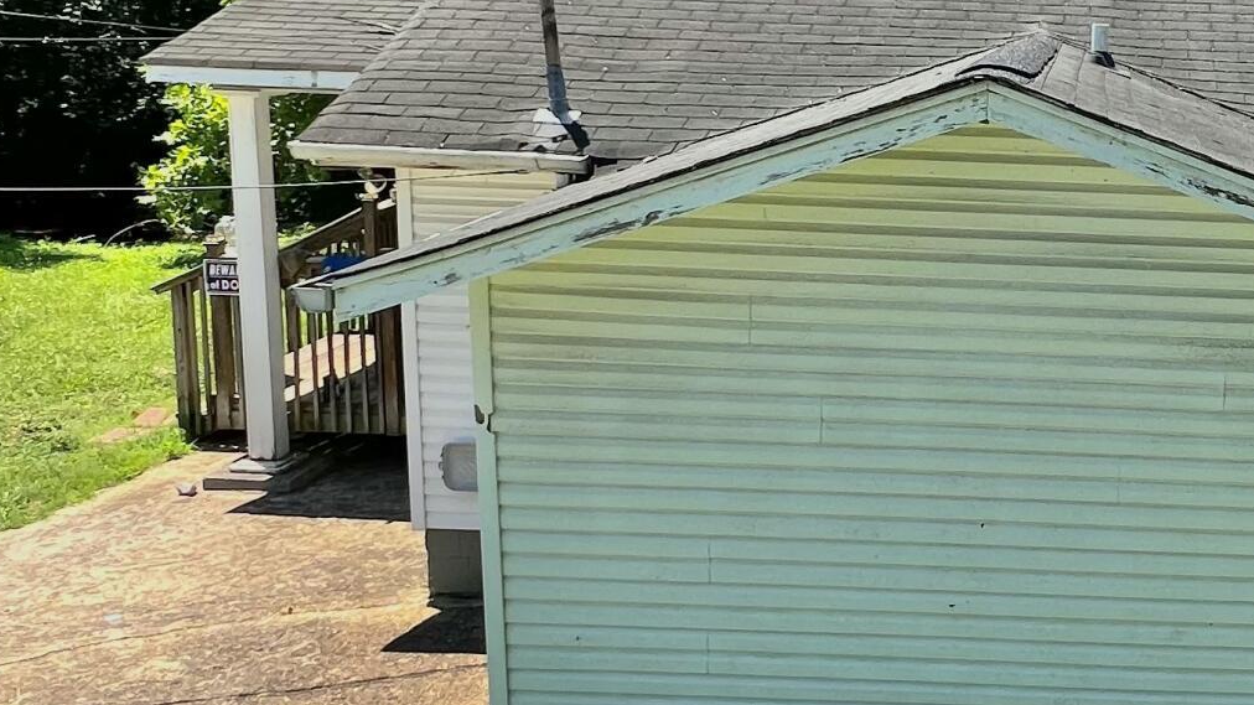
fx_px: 1396
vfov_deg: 28.2
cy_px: 244
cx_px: 1129
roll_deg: +1.7
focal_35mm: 42
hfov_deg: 44.1
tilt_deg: -1.8
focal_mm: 1.57
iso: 32
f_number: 1.8
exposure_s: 1/598
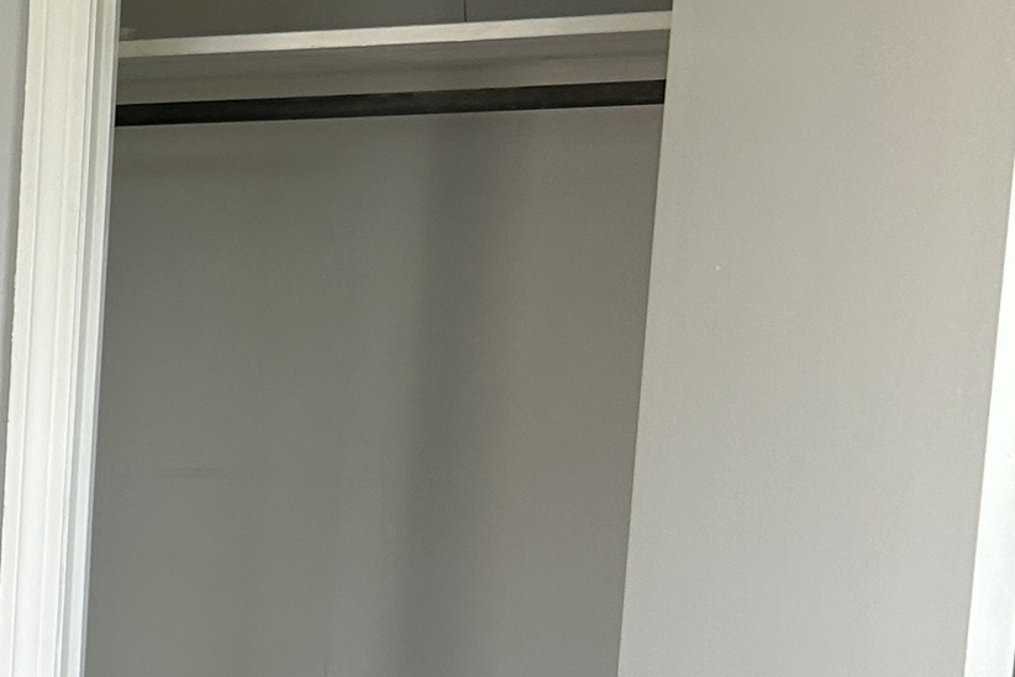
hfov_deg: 16.8
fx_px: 2847
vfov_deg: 13.2
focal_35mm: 101
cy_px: 784
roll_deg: -1.0
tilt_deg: -7.3
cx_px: -812
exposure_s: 1/121
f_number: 1.5
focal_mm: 5.7
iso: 80
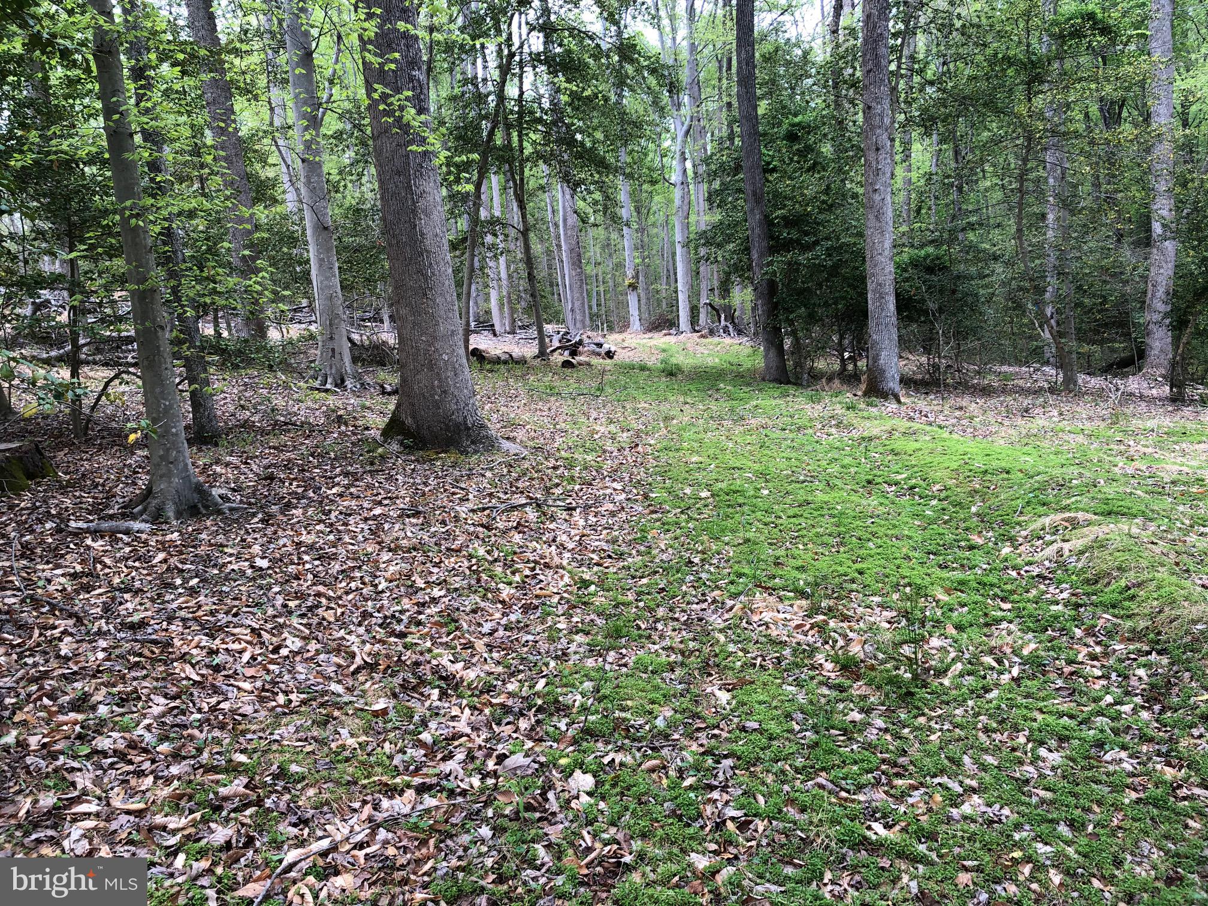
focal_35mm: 28
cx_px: 604
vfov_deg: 49.7
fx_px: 977
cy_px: 453
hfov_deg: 63.4
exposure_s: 1/120
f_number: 1.8
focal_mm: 4
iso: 25
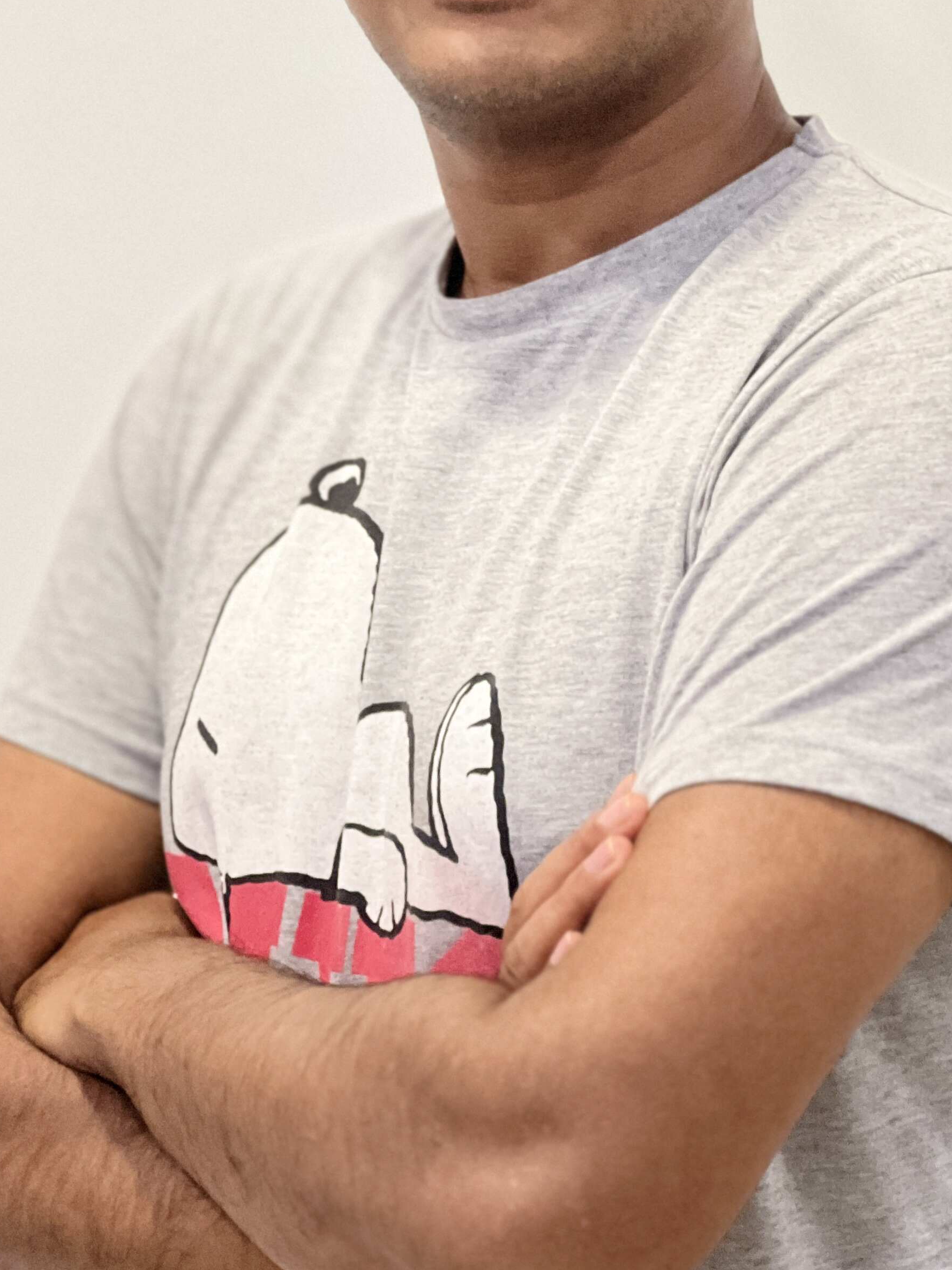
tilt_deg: -1.7
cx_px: 521
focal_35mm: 131
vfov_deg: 15.0
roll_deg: -1.7
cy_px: 353
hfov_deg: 11.3
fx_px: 4805
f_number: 2.8
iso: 400
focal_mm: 9
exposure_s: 1/20
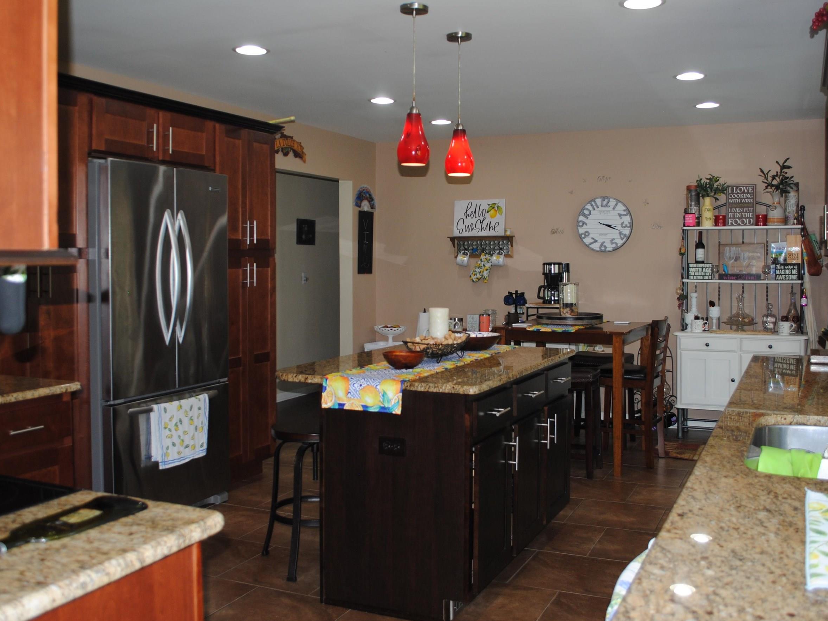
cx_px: 422
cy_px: 277
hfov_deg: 54.0
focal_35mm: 34
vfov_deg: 41.7
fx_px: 813
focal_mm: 18
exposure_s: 1/60
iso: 200
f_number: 3.5
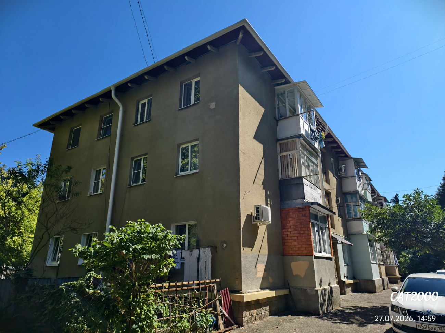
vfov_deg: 58.9
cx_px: 222
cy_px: 166
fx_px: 296
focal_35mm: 23
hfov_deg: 73.9
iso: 72
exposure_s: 1/4608
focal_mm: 6.54
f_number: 1.57
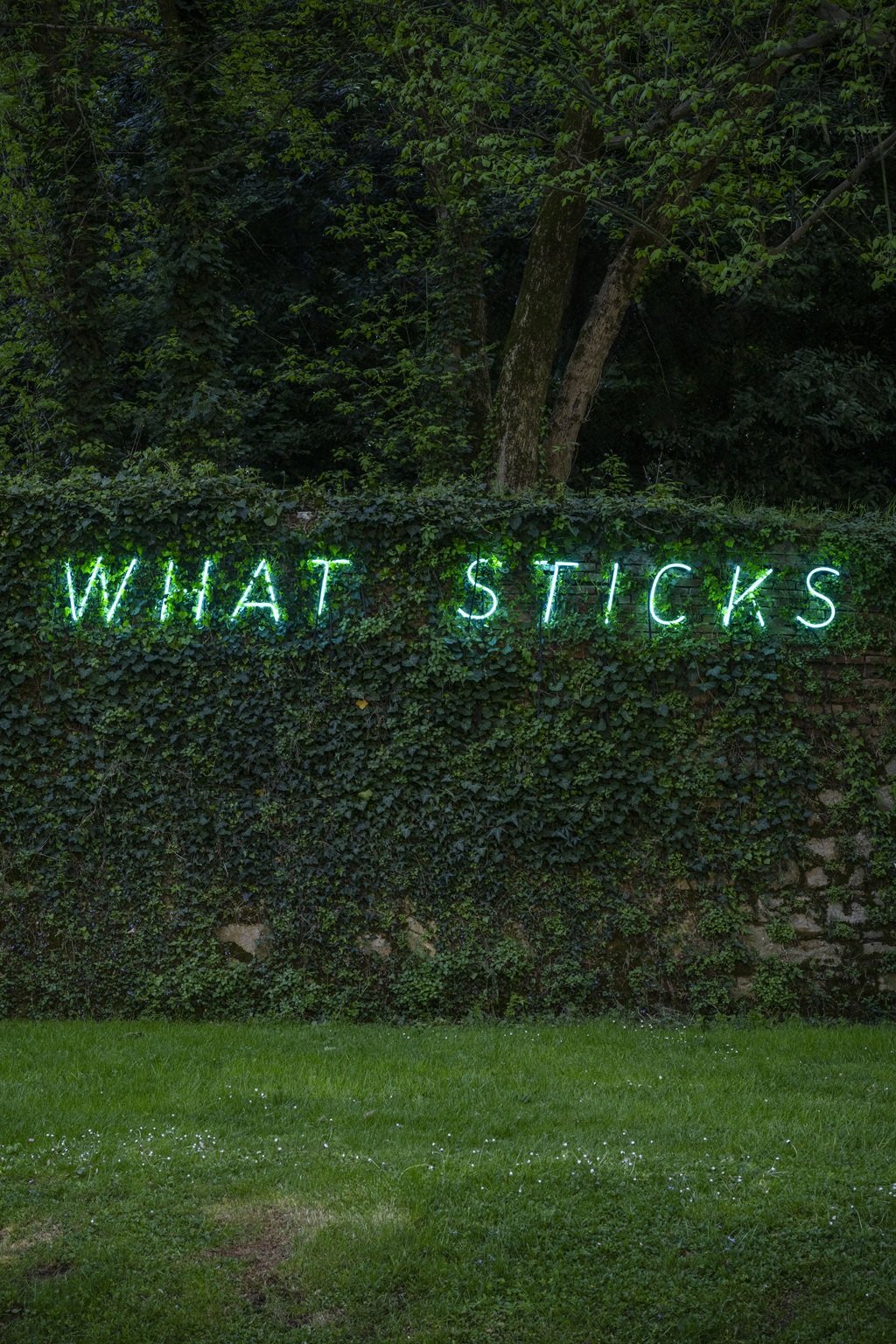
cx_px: 448
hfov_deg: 19.5
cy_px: 672
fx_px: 2613
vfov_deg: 28.8
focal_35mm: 70
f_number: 9
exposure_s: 13
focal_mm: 70
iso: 200
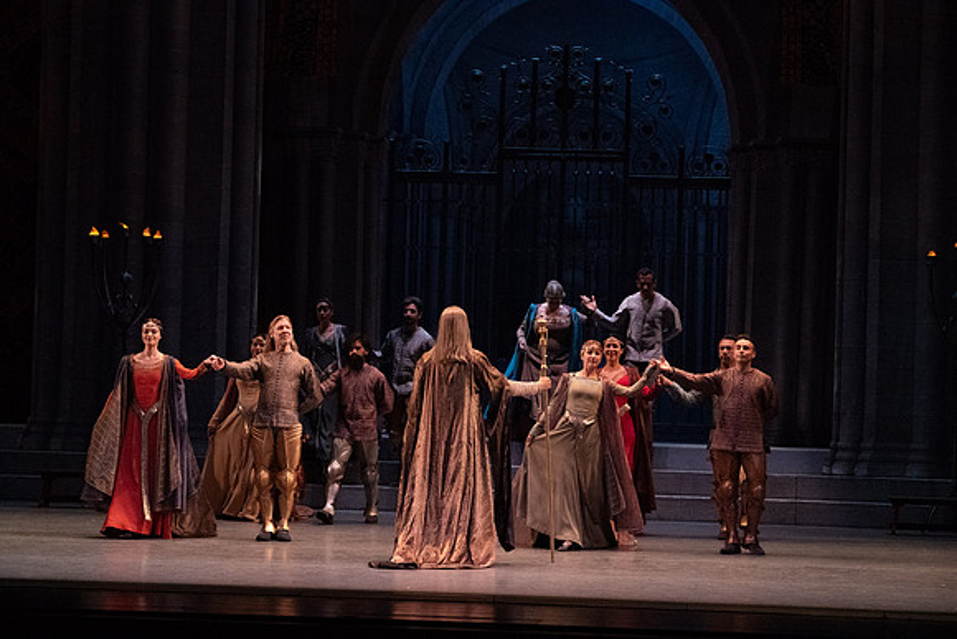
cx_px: 478
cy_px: 320
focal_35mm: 121
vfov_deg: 11.3
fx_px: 3217
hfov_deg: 16.9
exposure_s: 1/320
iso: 20000
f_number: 9
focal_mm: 121
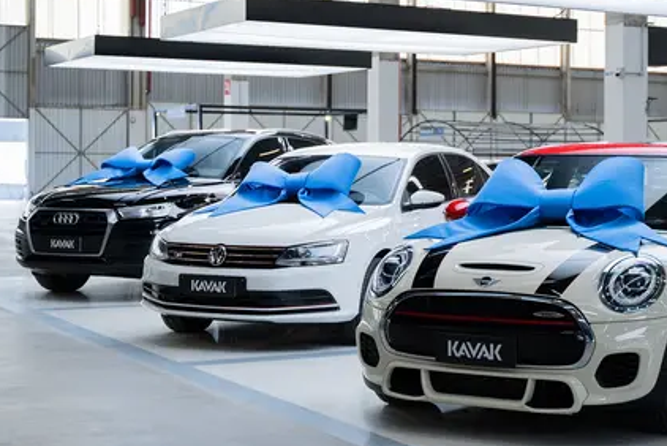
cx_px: 411
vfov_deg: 19.2
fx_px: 1316
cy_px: 198
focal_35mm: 71
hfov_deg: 28.3
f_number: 2.8
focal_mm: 49
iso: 100
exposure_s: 1/50
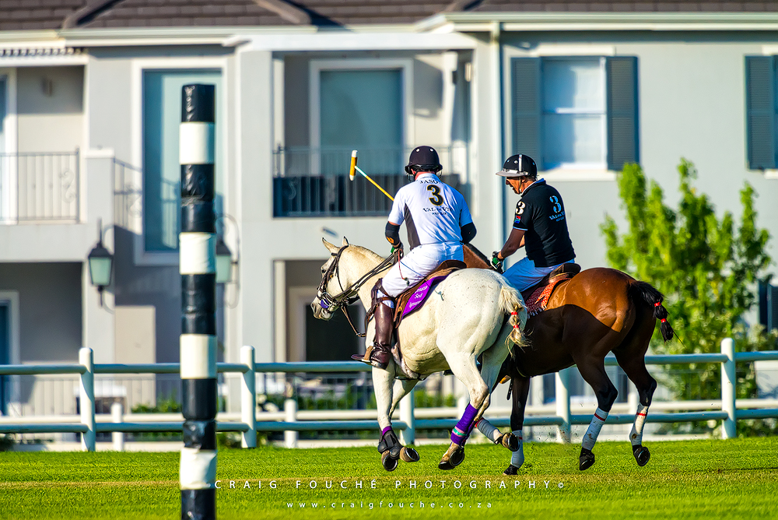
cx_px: 389
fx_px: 21623
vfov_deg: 1.4
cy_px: 260
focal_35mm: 1000
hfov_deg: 2.1
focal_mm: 1000
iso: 1250
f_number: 8
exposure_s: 1/4000
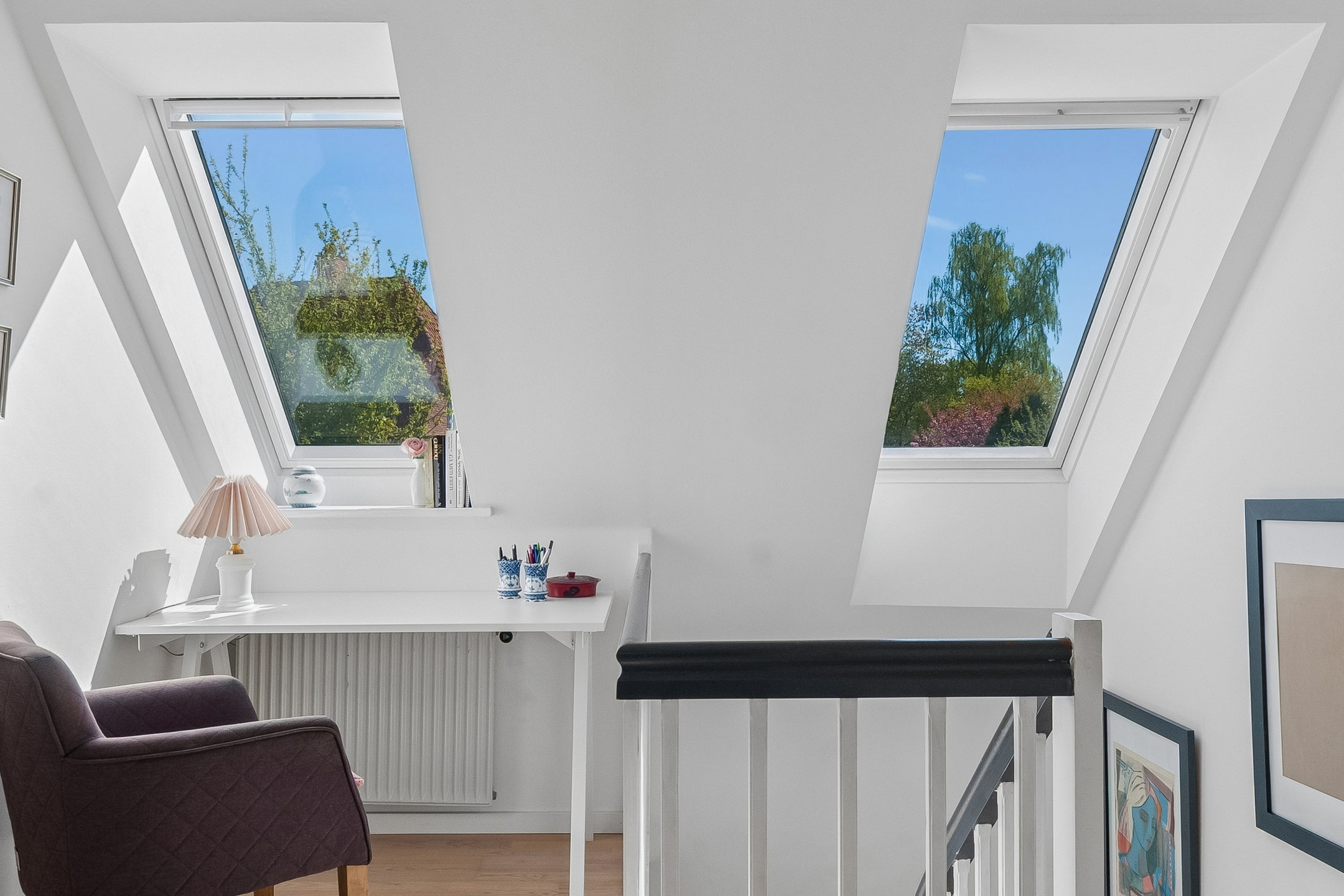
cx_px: 662
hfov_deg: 71.5
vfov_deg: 51.2
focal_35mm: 25
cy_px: 489
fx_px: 933
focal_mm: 12
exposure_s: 1/80
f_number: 10
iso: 200
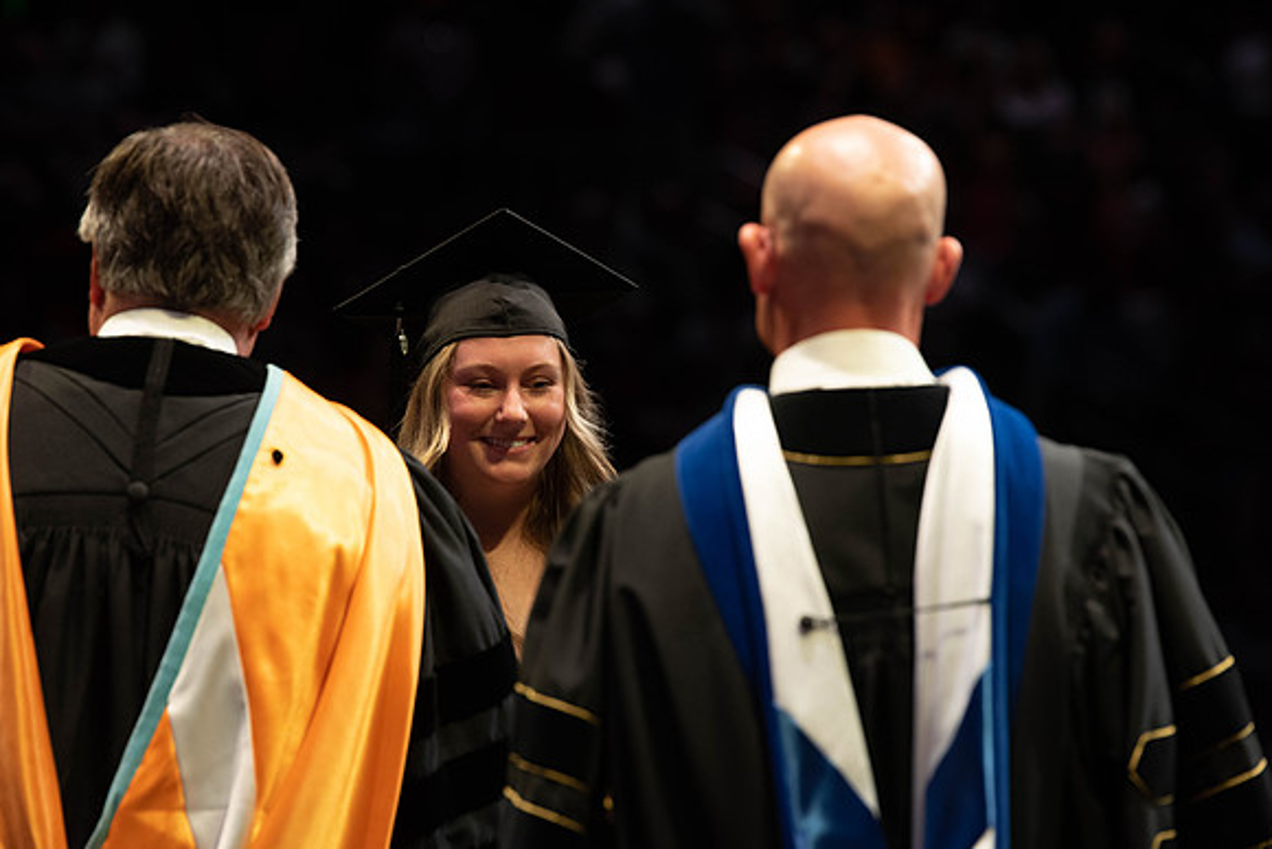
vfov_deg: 7.0
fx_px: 6891
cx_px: 636
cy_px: 424
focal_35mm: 195
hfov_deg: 10.5
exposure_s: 1/320
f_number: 4.5
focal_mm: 195
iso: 1600
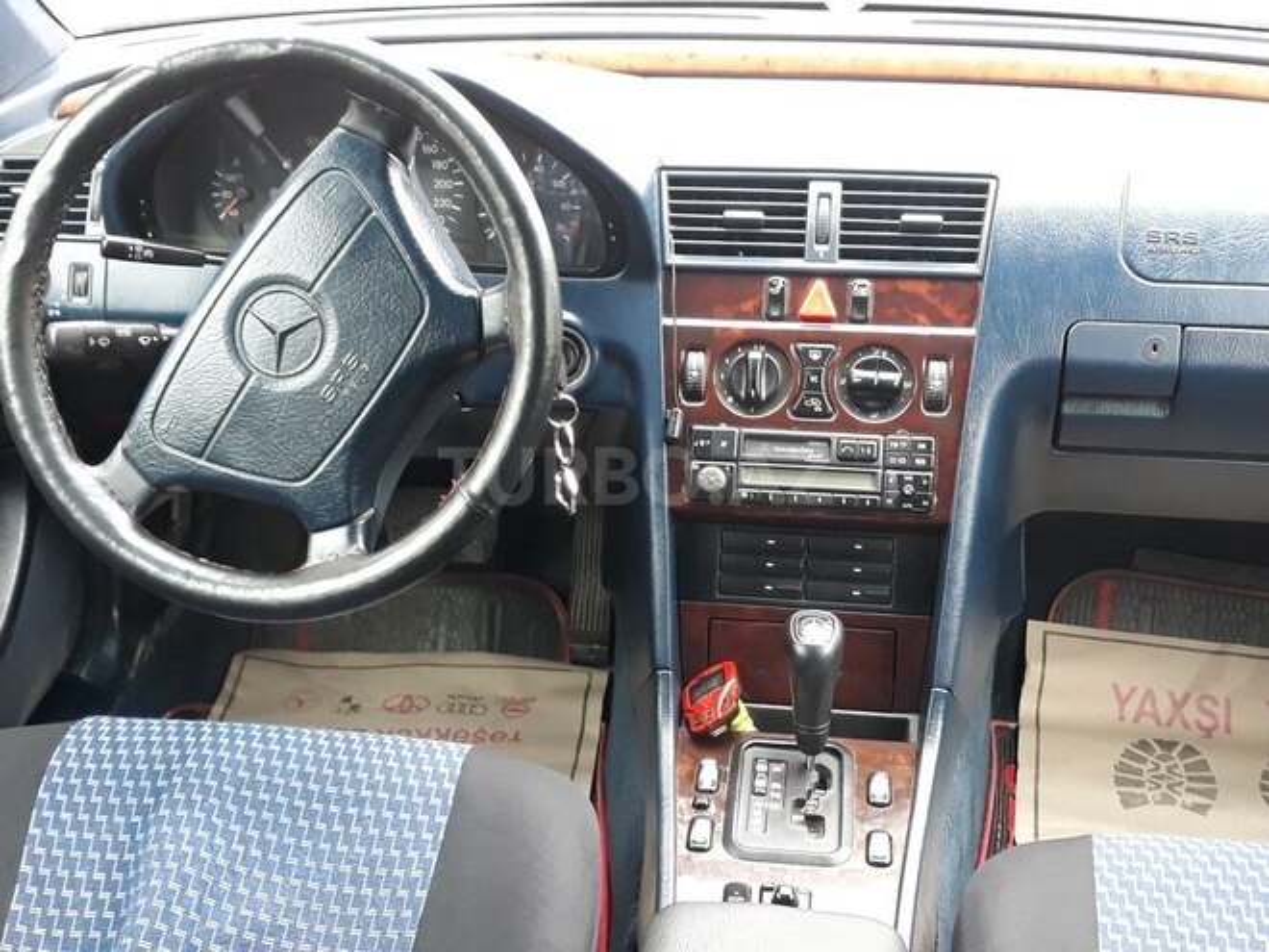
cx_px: 634
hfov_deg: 65.3
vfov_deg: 51.4
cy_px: 476
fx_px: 990
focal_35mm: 27
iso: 160
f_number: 1.7
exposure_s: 1/50
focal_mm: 3.71
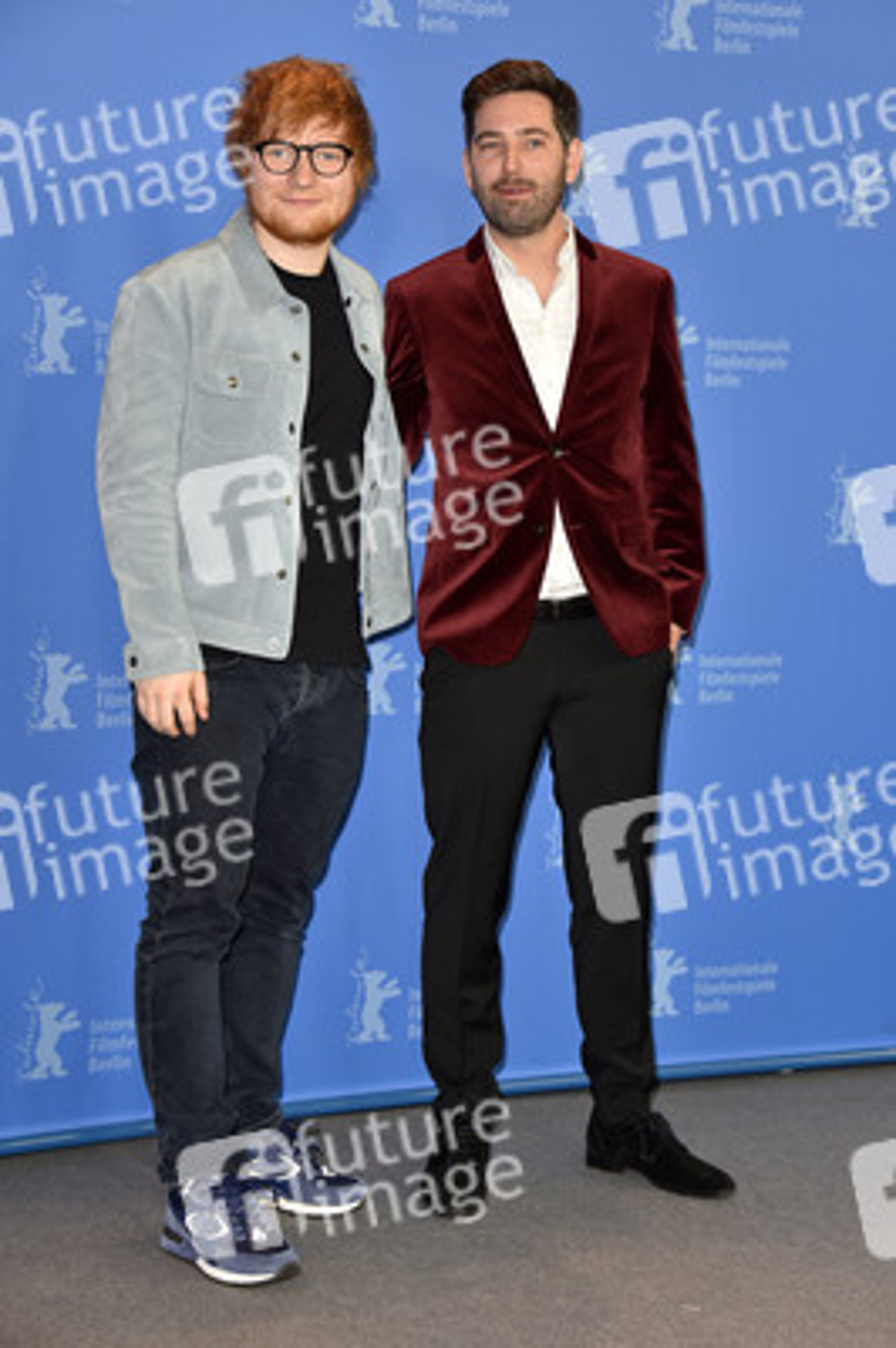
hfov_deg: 19.4
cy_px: 674
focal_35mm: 70
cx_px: 448
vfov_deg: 28.9
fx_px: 2618
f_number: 5
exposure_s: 1/160
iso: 500
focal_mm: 70
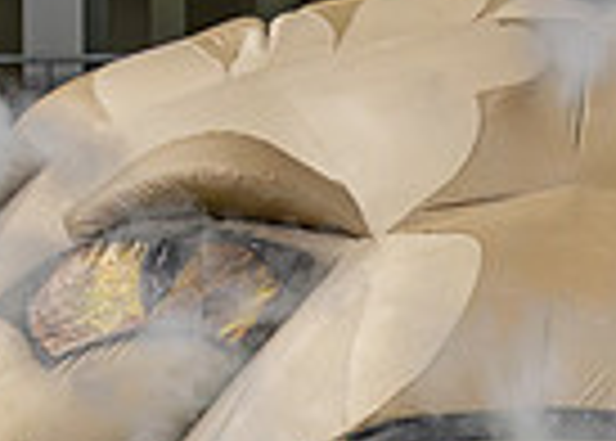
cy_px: 1005
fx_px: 7229
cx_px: 624
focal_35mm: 413
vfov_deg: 3.5
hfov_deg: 4.9
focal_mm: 70
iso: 5000
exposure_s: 1/1000
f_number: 4
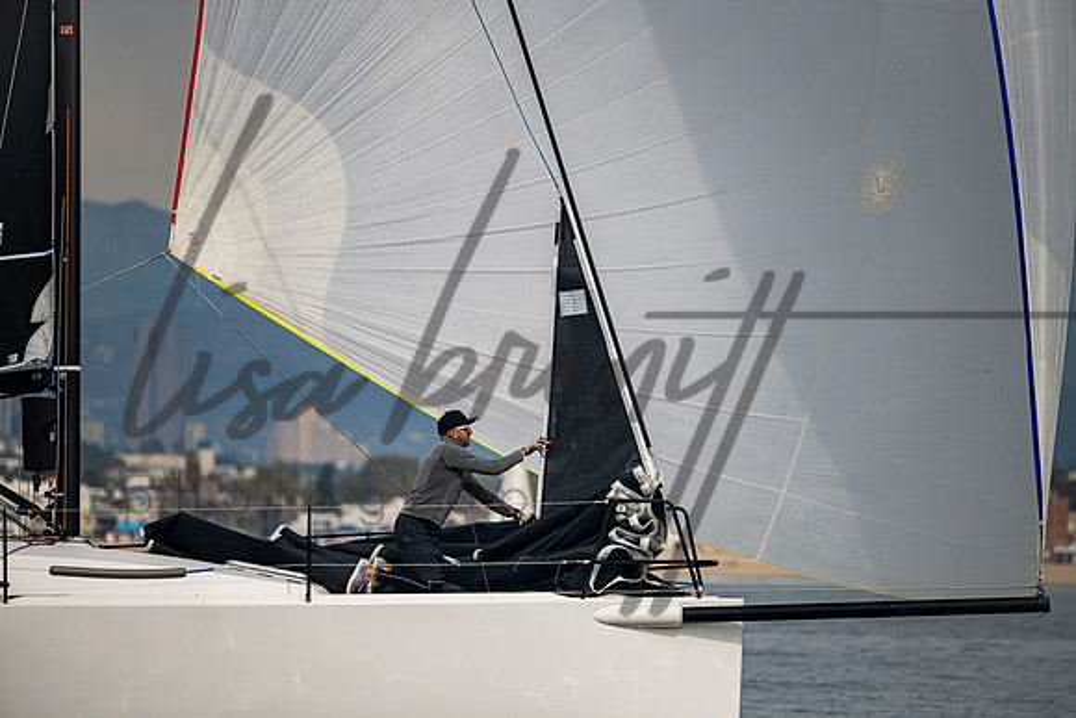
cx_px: 538
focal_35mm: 401
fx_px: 11984
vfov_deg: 3.4
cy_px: 359
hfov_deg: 5.1
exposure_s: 1/6400
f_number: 5.6
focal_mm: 400
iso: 400
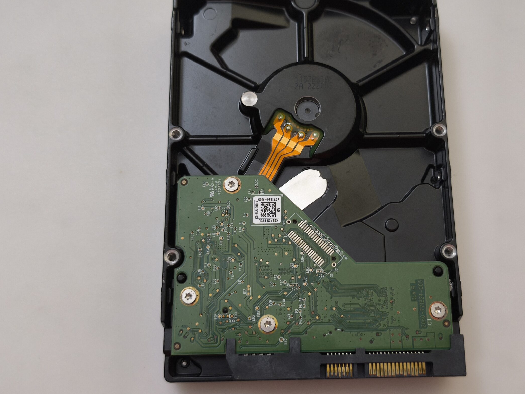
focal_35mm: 43
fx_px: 652
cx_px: 310
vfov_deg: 33.6
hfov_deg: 43.7
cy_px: 184
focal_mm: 6.57
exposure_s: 1/50
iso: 500
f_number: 1.6
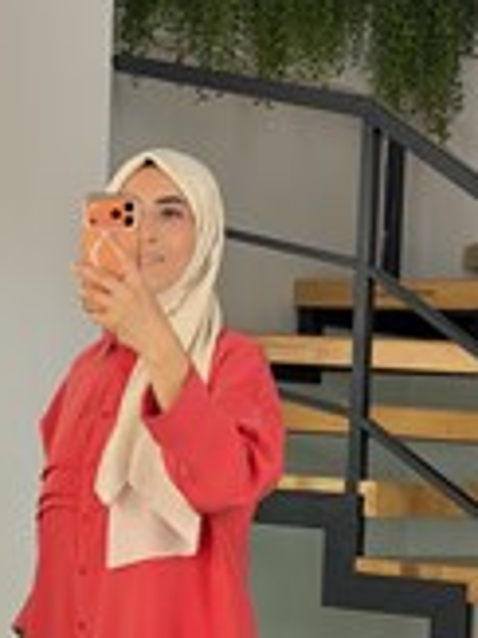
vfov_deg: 16.0
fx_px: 2249
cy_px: 570
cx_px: -12
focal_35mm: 122
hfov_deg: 12.0
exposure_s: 1/174
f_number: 1.78
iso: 80
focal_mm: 6.76
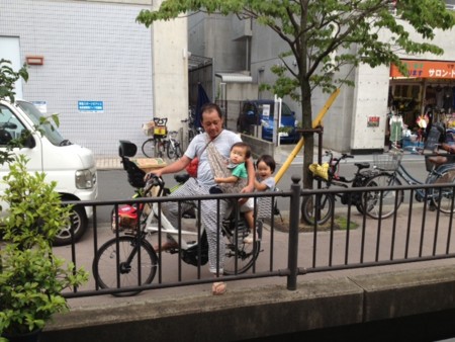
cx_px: 228
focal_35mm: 35
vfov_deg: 40.7
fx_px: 460
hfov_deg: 52.6
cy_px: 171
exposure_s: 1/144
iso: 50
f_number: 2.4
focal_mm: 4.28
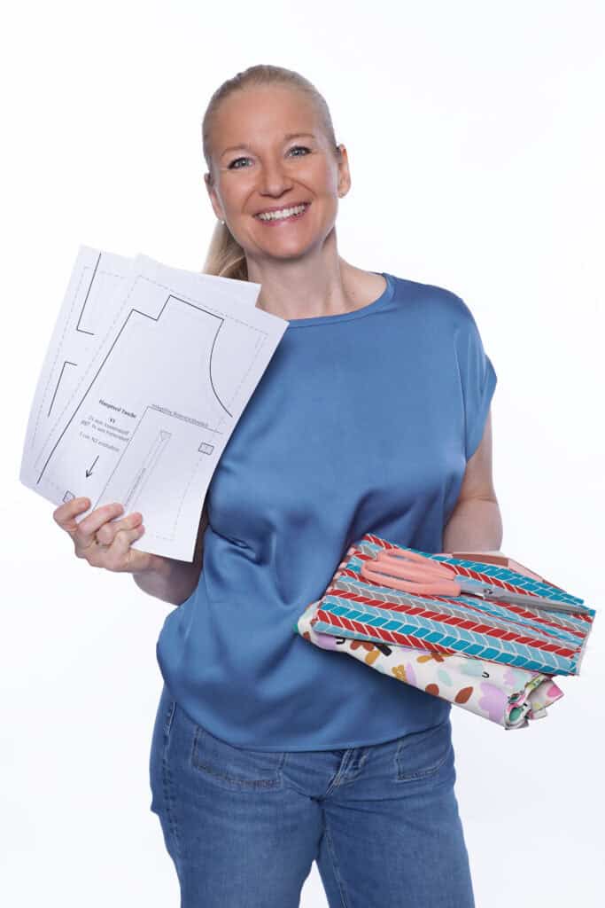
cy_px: 454
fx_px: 958
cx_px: 302
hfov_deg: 35.1
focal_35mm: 38
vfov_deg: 50.7
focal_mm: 38
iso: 160
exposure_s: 1/160
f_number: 7.1
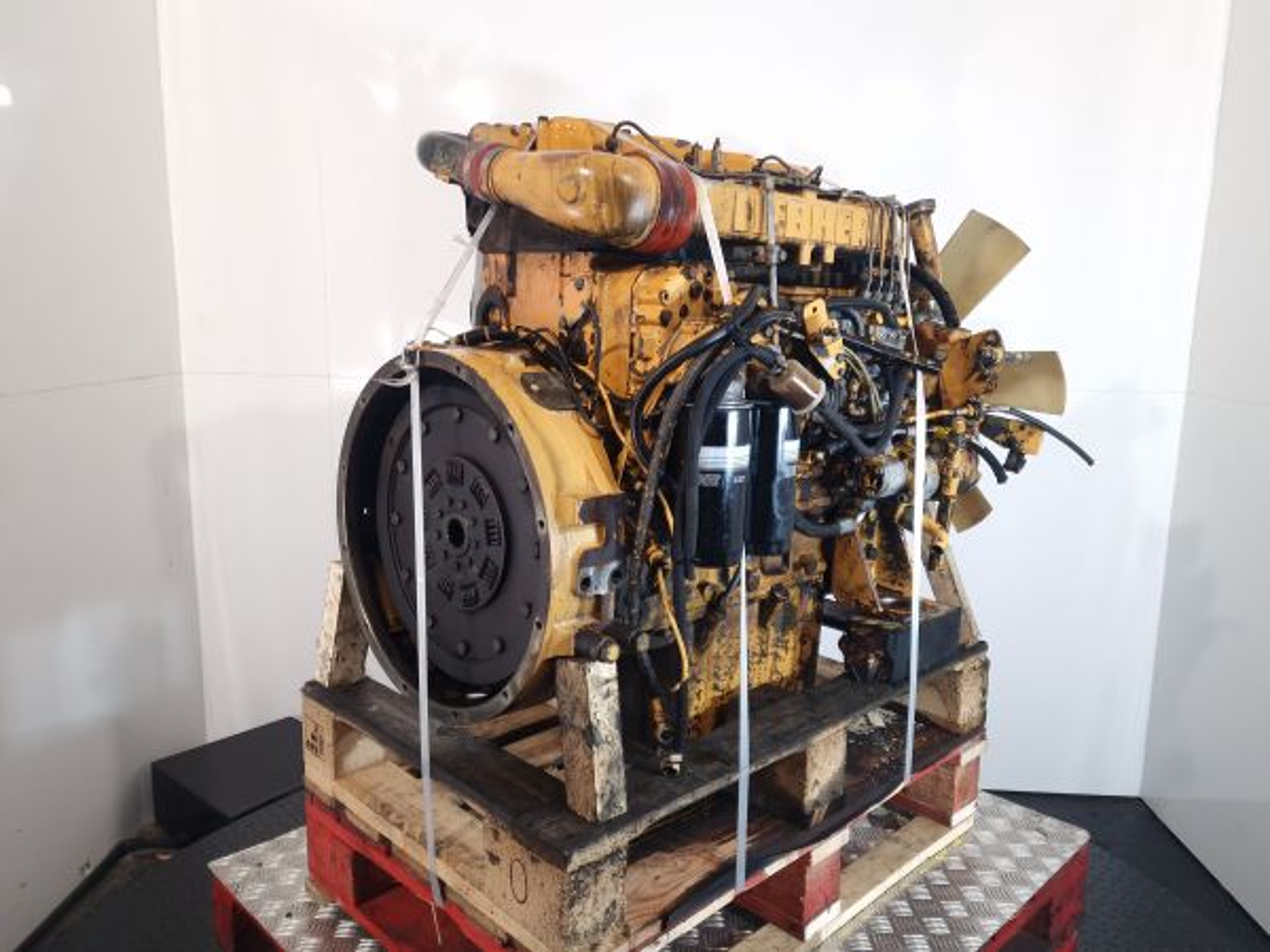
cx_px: 635
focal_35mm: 23
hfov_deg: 73.9
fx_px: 844
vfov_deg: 58.9
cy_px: 476
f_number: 1.8
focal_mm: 6.4
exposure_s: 1/50
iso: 80
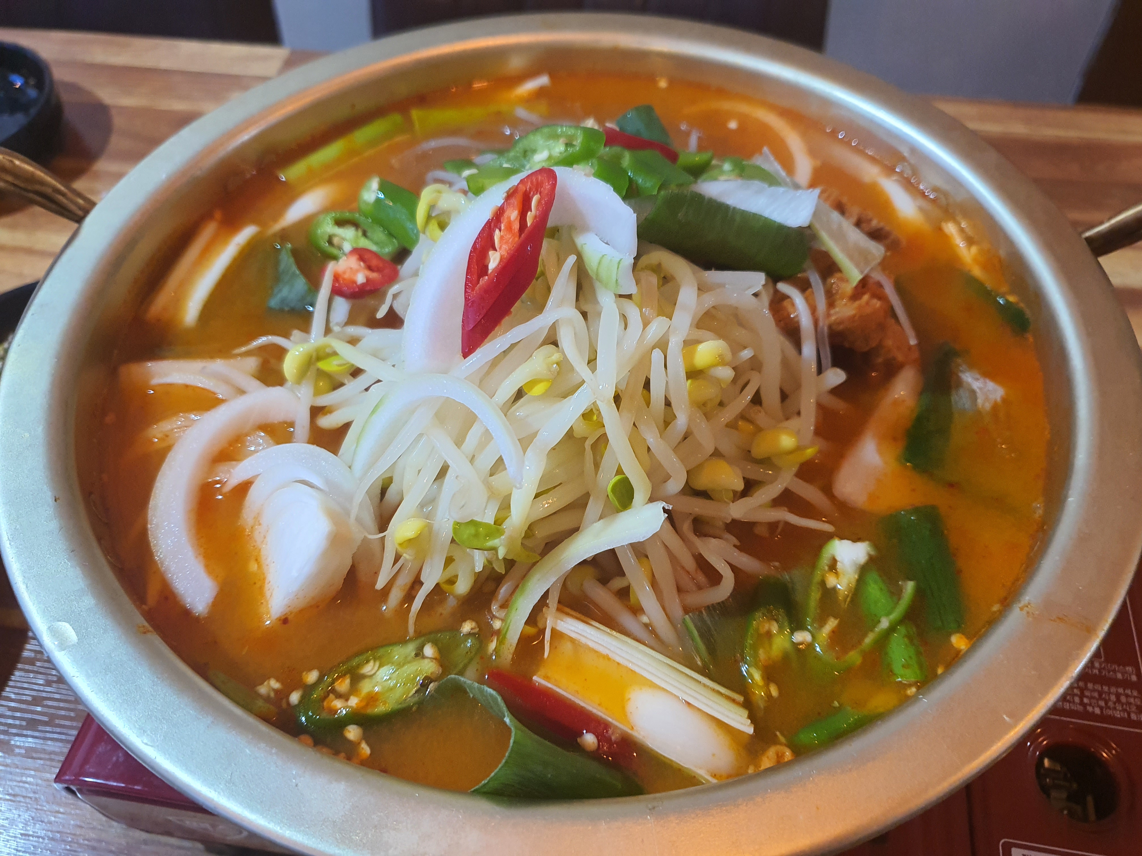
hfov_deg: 67.3
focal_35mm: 26
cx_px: 571
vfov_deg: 53.1
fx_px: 858
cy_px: 428
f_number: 1.5
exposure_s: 1/40
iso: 320
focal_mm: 4.3
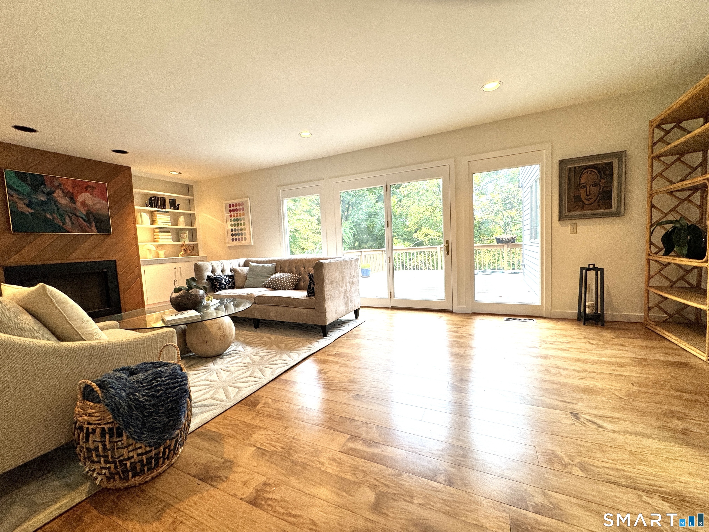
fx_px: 287
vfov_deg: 85.7
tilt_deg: -4.8
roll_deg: +2.5
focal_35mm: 14
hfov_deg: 102.1
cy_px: 266
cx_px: 354
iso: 125
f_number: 2.2
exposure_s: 1/120
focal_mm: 2.22
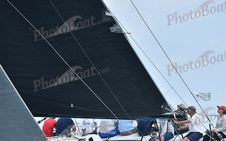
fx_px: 1626
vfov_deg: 5.0
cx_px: 139
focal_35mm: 264
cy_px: 98
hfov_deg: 7.9
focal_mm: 185
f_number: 5.6
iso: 250
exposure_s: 1/1250
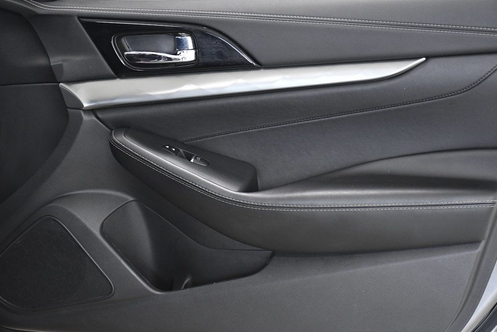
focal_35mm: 68
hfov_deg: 29.7
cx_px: 249
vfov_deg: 20.0
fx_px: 939
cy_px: 166
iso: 2500
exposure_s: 1/250
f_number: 4.5
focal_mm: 45
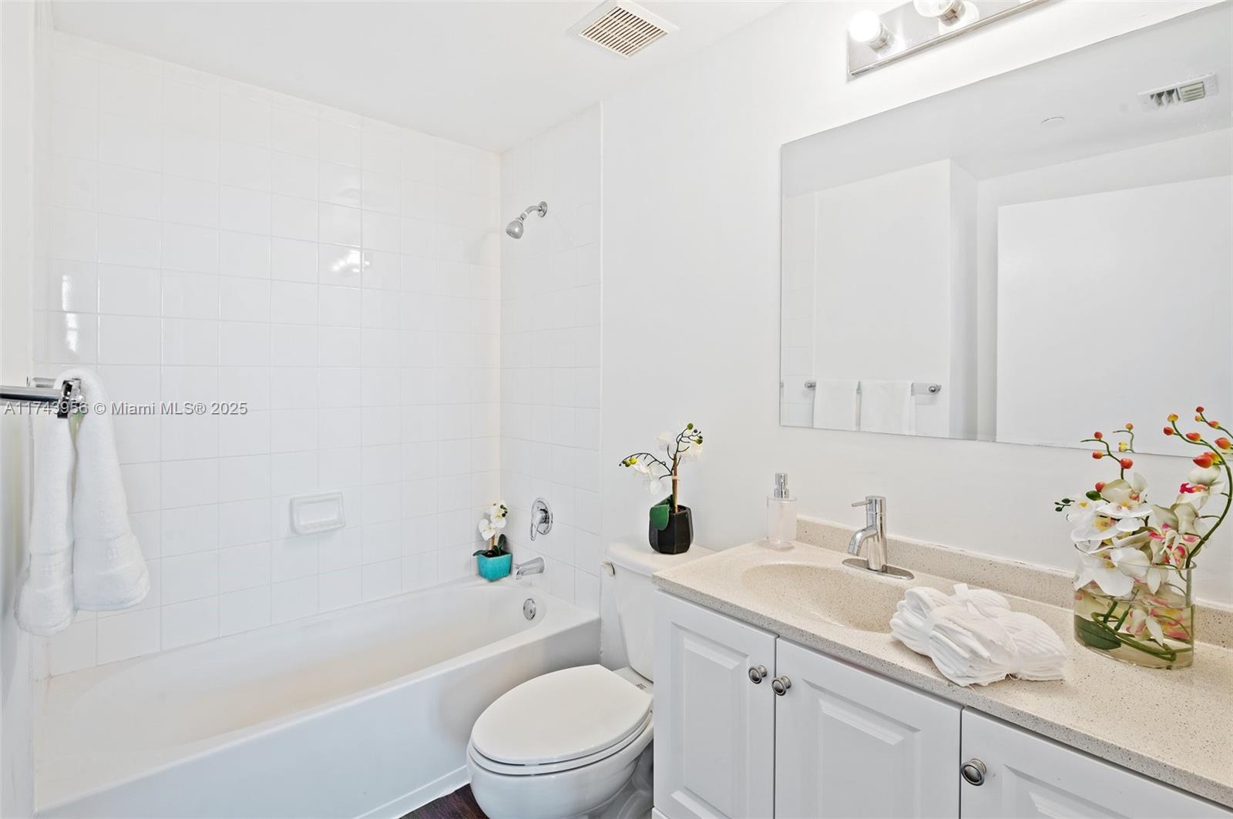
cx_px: 616
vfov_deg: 70.3
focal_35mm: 17
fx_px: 582
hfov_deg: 93.3
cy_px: 410
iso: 200
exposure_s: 1/2.5
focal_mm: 17
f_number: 8
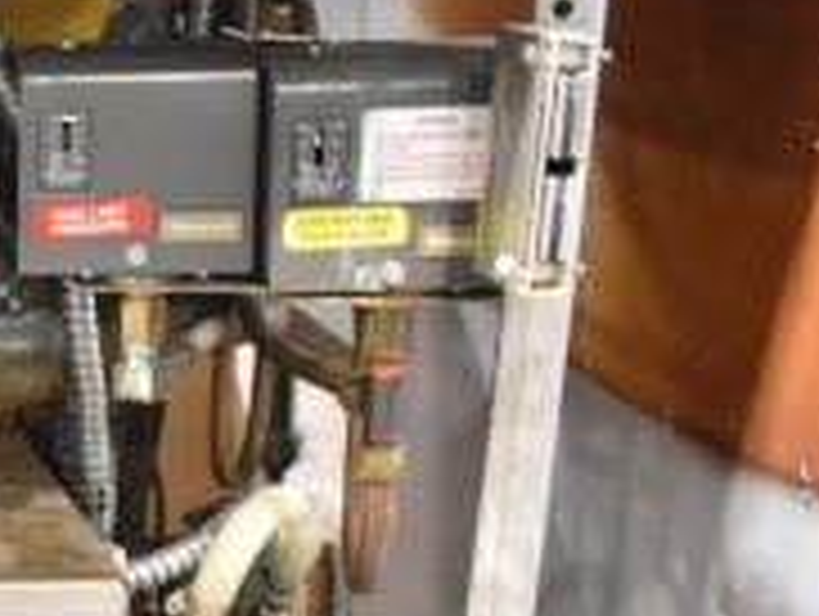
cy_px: 564
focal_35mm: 87
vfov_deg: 16.8
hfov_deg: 18.9
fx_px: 2061
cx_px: -508
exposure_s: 1/30
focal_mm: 18
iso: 1400
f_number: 3.5
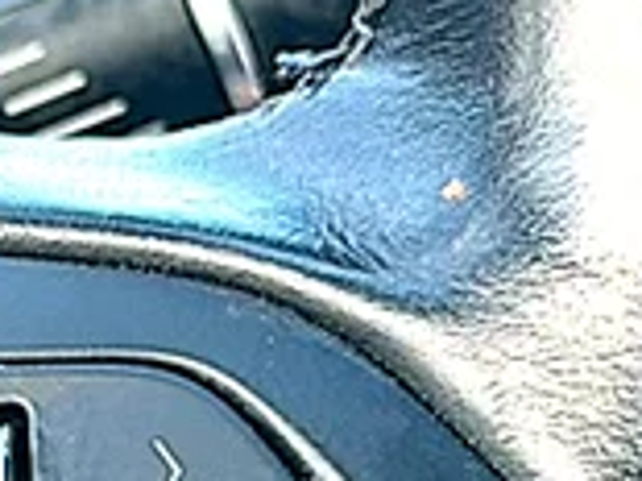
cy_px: 574
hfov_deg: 12.0
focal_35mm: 163
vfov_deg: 9.0
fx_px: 3021
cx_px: 33
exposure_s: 1/90
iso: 50
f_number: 1.78
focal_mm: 6.86
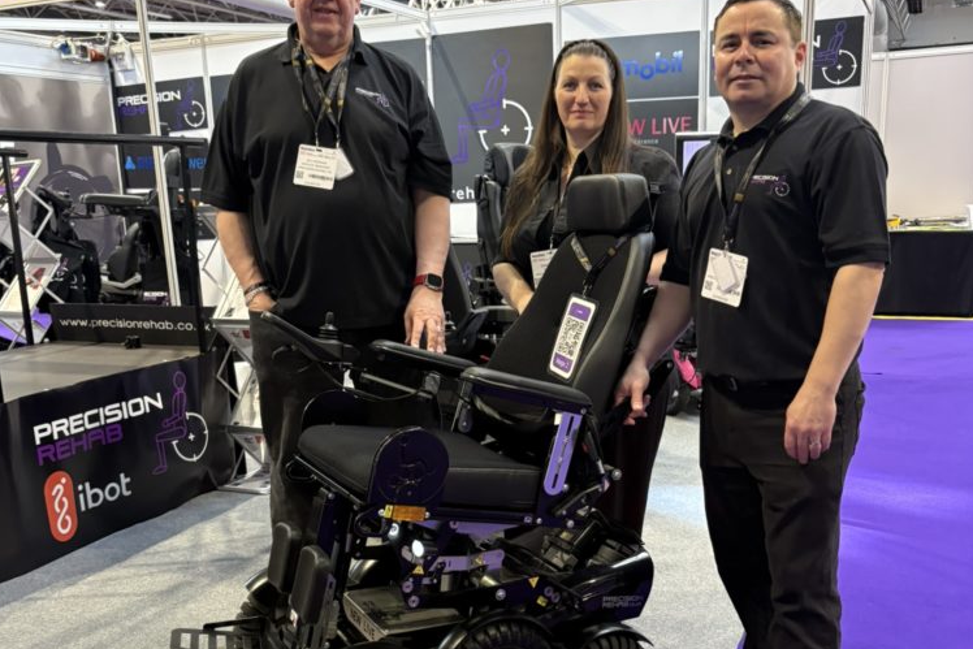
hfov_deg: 51.9
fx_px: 1000
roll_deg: +1.1
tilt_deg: -12.2
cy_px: 424
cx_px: 479
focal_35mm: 37
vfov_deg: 35.7
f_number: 1.6
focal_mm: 5.96
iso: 250
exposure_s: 1/53
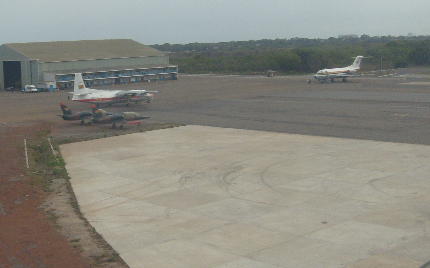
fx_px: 644
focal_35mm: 55
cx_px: 119
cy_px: 126
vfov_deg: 23.5
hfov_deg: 36.2
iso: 80
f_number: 7.1
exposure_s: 1/180
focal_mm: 5.8
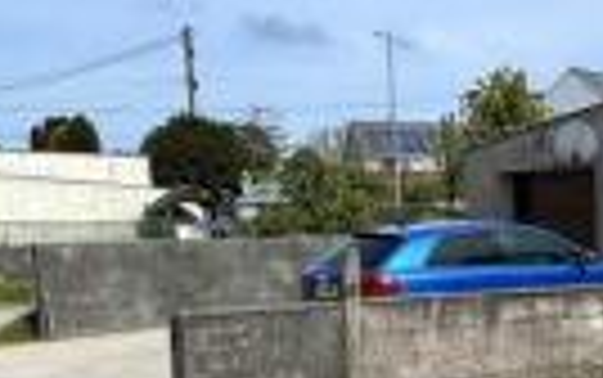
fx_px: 987
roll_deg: +1.7
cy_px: 295
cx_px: 641
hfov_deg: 30.8
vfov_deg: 21.5
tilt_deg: -4.2
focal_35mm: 60
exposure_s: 1/2370
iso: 32
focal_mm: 1.57
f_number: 1.8
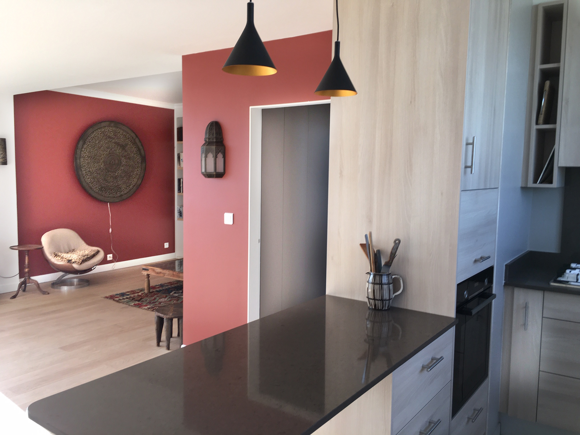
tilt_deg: -6.9
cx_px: 290
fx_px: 486
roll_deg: -0.1
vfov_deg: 48.2
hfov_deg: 61.7
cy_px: 218
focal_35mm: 29
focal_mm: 4.15
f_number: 2.2
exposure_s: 1/100
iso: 25
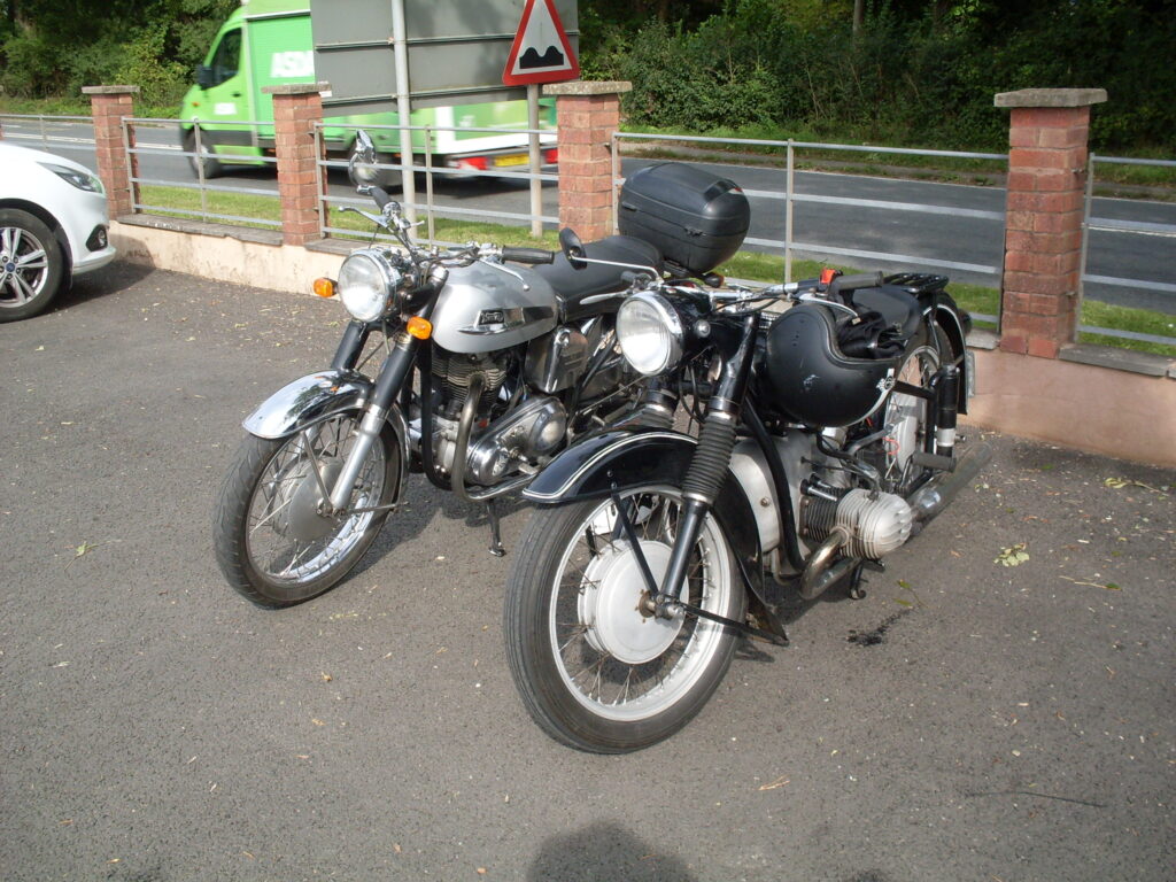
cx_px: 588
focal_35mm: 38
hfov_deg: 49.0
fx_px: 1291
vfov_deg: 37.7
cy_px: 441
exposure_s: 1/125
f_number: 8.4
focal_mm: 6.3
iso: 80
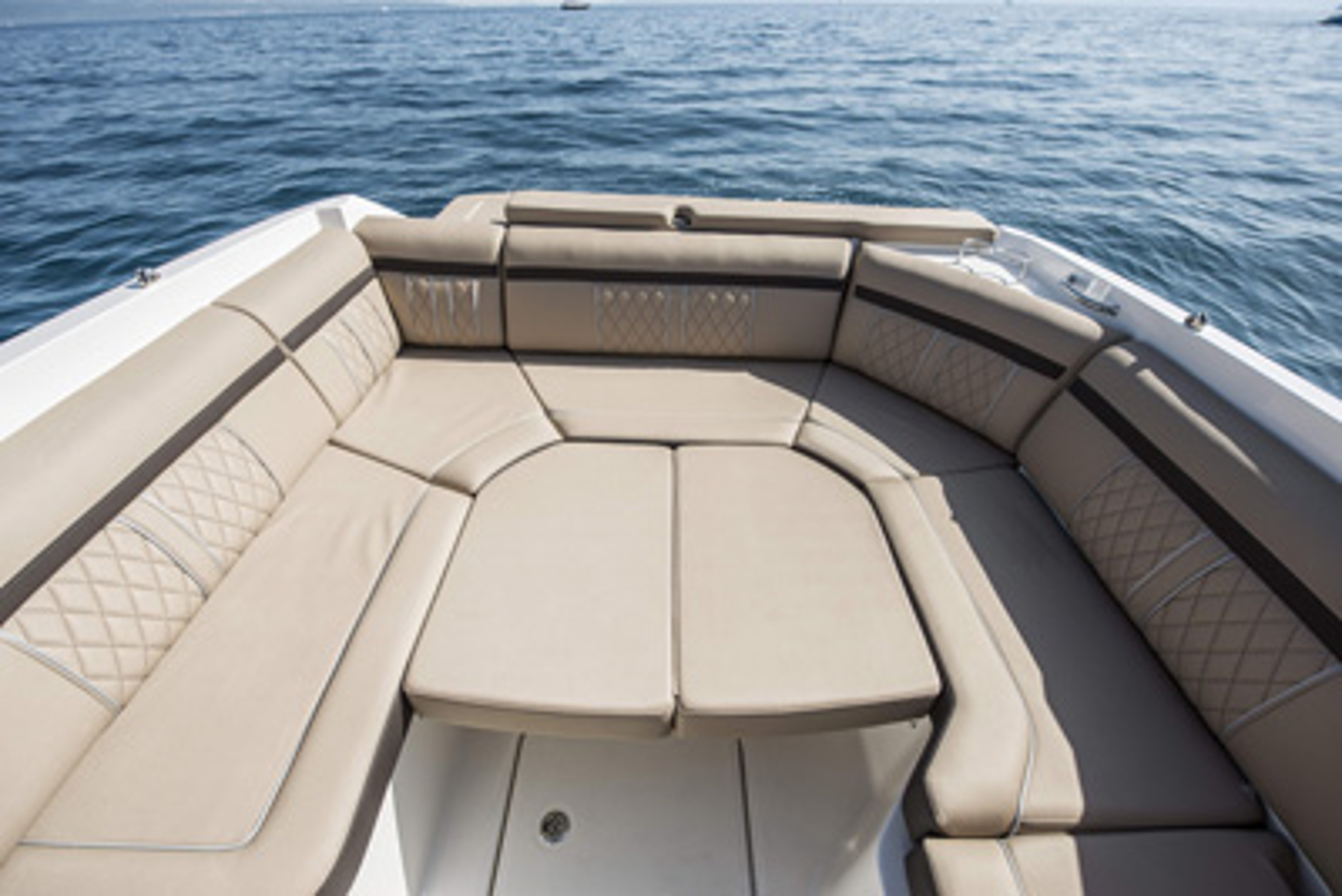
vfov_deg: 77.4
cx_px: 671
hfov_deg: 100.4
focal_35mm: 15
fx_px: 559
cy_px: 448
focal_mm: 15
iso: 160
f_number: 7.1
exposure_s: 1/640
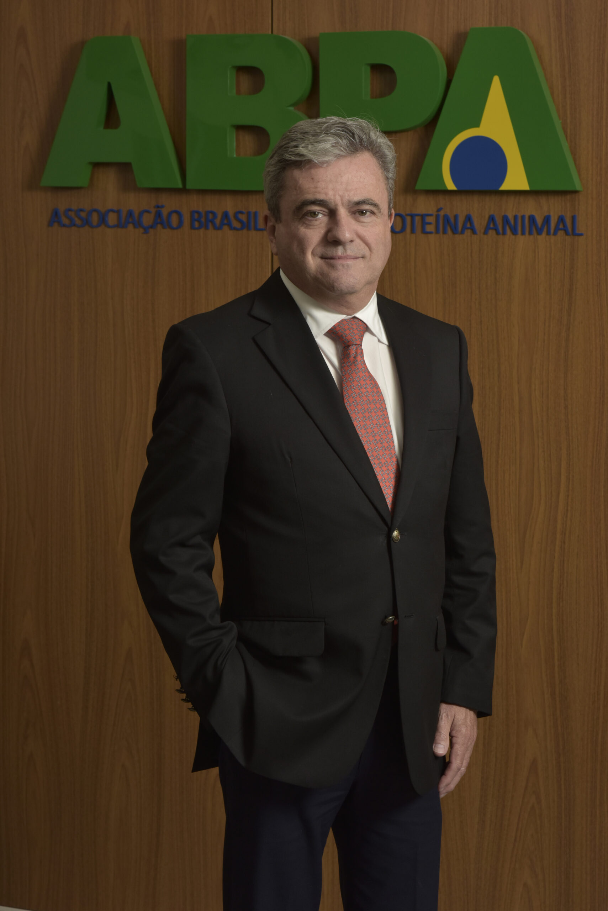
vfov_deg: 23.9
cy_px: 456
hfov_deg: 16.1
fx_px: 2151
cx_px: 304
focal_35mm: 85
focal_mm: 85
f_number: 10
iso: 500
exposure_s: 1/200
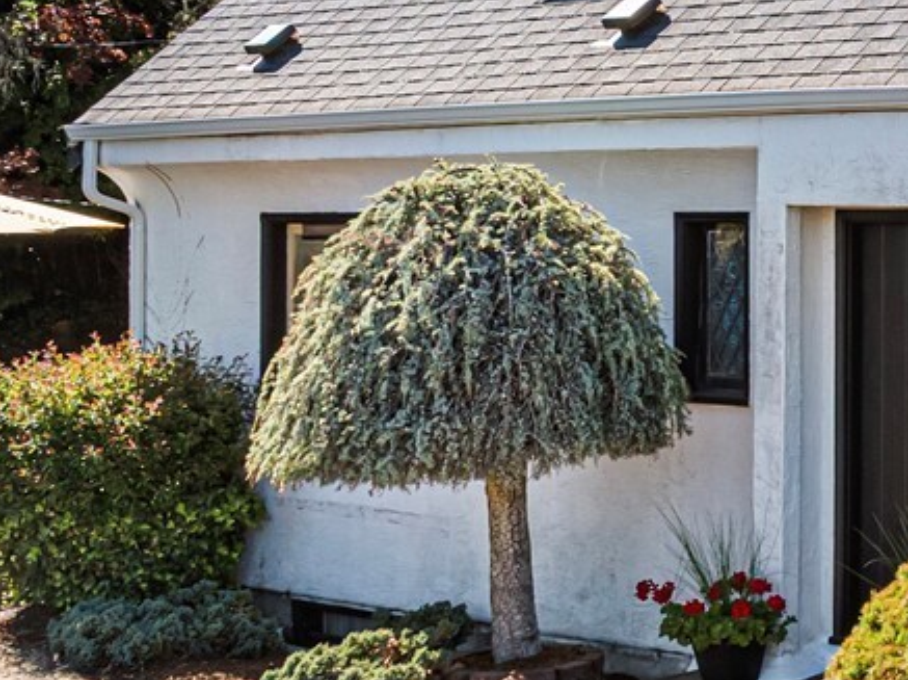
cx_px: 1190
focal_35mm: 88
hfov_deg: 20.3
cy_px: 243
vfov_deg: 16.7
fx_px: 2306
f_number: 2.8
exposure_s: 1/640
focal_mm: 12.29
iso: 150
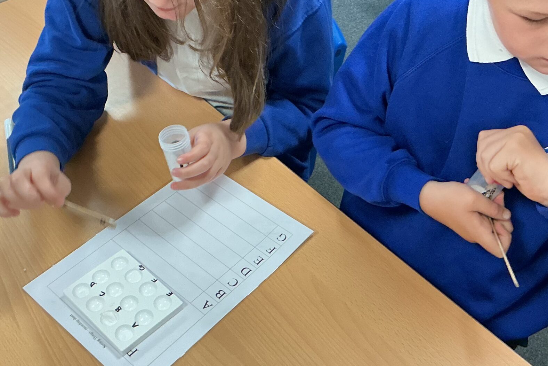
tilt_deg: -44.6
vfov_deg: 27.5
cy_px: 149
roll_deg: +2.7
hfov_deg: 40.3
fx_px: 746
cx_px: 261
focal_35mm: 49
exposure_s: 1/60
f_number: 1.8
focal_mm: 3
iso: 125
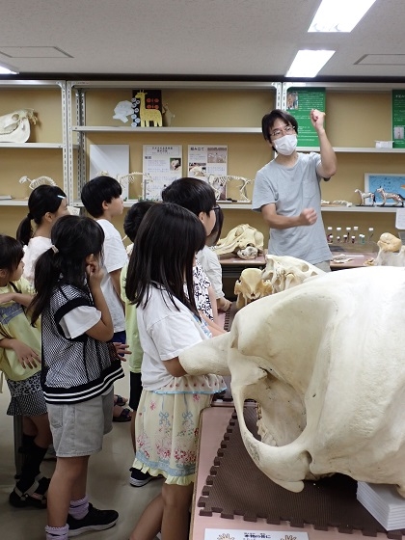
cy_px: 270
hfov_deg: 35.1
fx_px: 640
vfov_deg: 45.8
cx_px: 202
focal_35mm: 41
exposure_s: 1/125
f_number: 2.8
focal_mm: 7.31
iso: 320
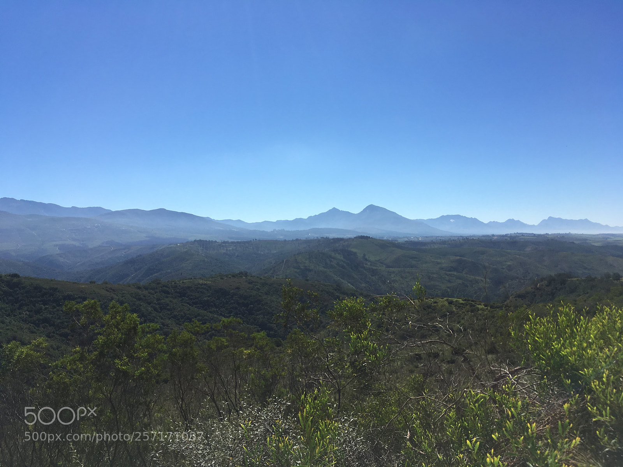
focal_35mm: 29
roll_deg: +1.7
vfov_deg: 48.2
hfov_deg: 61.7
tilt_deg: +1.9
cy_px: 234
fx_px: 522
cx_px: 312
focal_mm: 4.15
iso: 25
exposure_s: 1/2747
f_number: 2.2
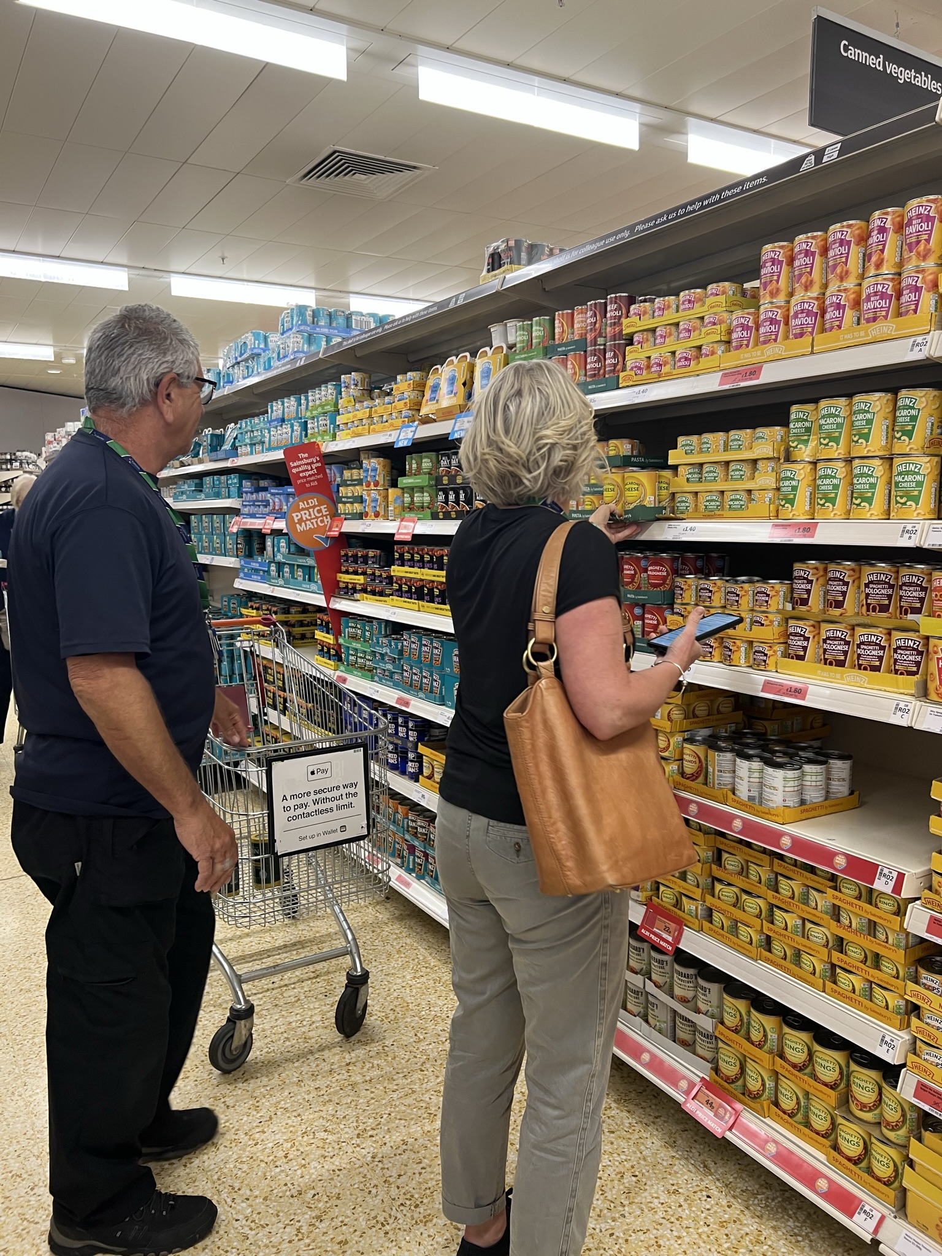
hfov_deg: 53.1
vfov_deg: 67.3
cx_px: 471
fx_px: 943
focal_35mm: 26
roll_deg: +1.0
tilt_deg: -5.8
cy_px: 628
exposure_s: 1/50
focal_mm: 5.7
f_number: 1.5
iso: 100
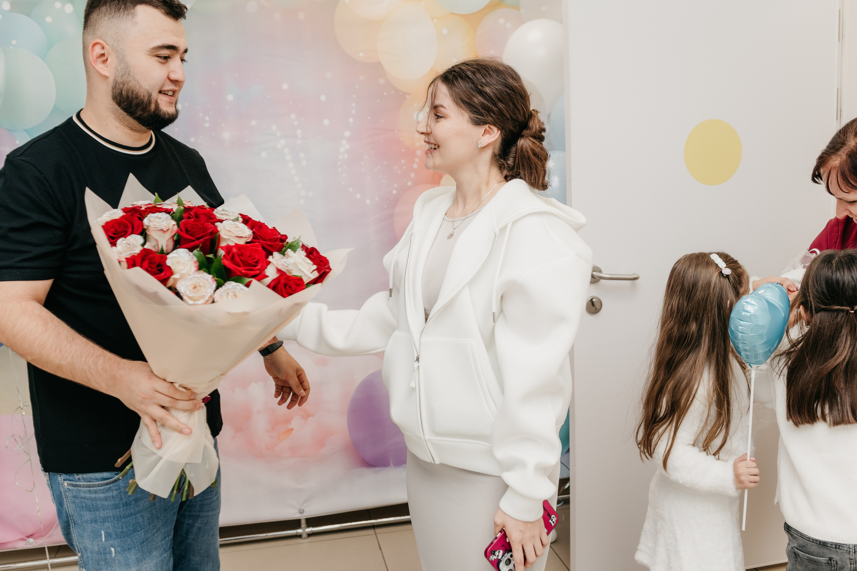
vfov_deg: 37.9
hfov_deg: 54.4
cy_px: 286
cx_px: 428
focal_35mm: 35
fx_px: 833
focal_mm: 35
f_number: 4
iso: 500
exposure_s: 1/160
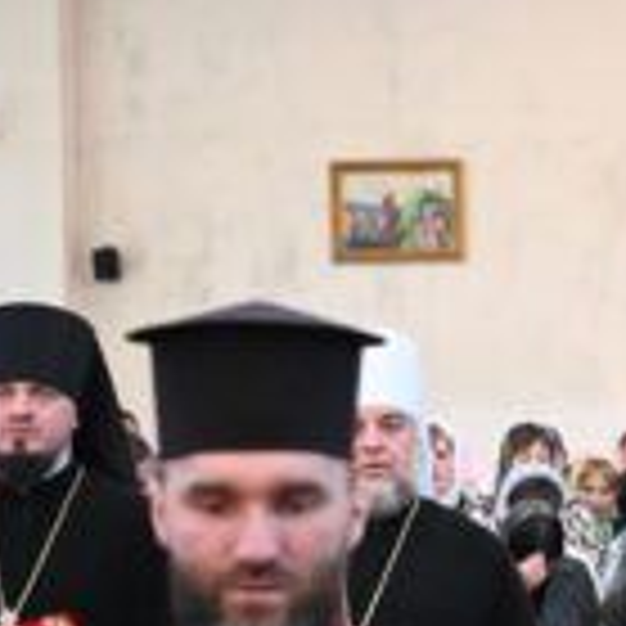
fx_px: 2476
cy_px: 383
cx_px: 964
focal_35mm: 121
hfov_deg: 13.5
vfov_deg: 14.4
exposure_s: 1/500
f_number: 2.8
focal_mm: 44
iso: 2500
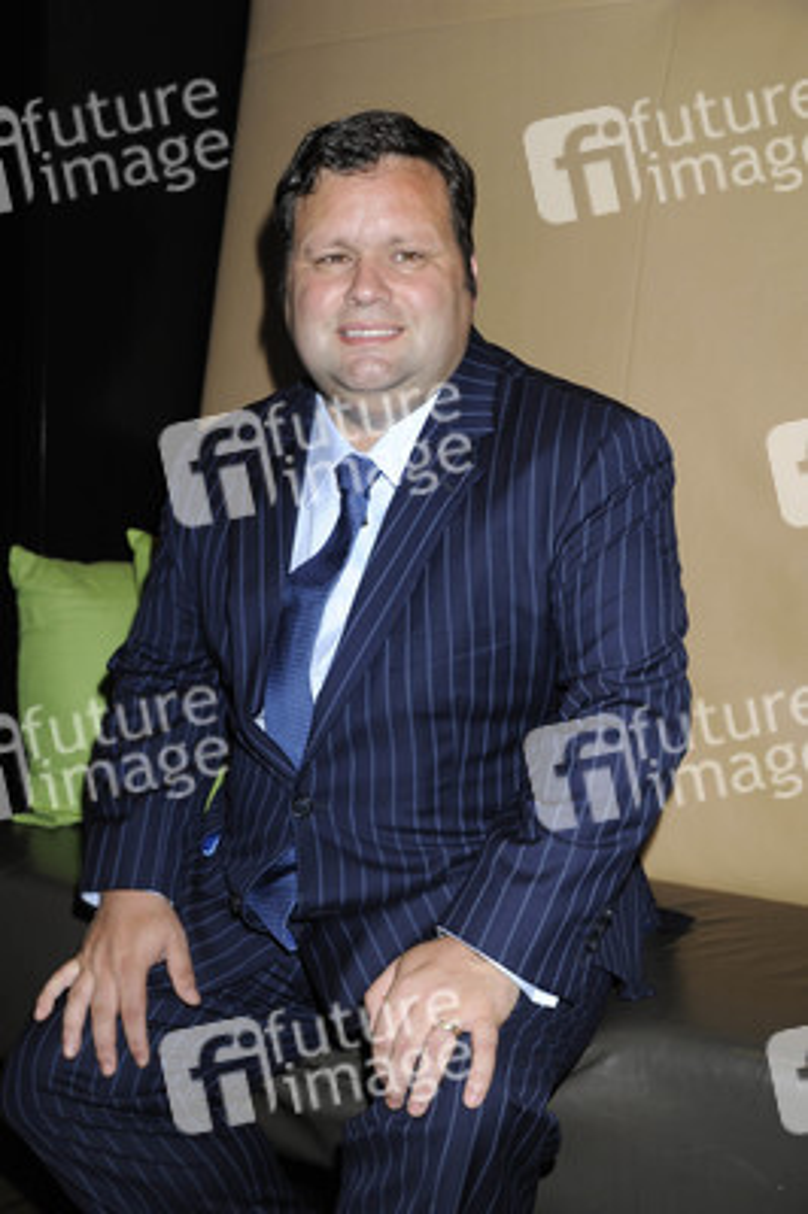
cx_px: 404
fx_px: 1619
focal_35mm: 48
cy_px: 607
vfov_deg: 41.1
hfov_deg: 28.0
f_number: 5.6
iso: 640
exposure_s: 1/160
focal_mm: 48
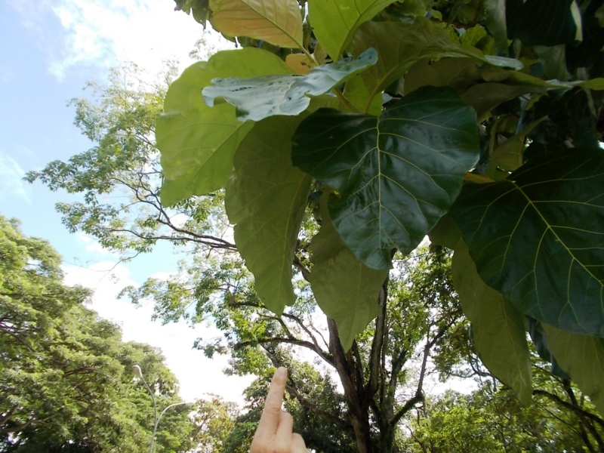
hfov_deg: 67.3
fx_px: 454
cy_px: 226
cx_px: 302
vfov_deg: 53.1
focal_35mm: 26
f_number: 3.2
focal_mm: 4.6
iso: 80
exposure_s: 1/250
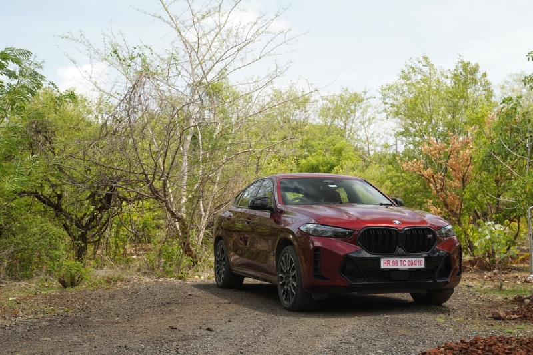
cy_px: 178
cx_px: 266
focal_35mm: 48
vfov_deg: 28.1
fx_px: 710
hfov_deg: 41.1
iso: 250
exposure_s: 1/200
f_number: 6.3
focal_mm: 48
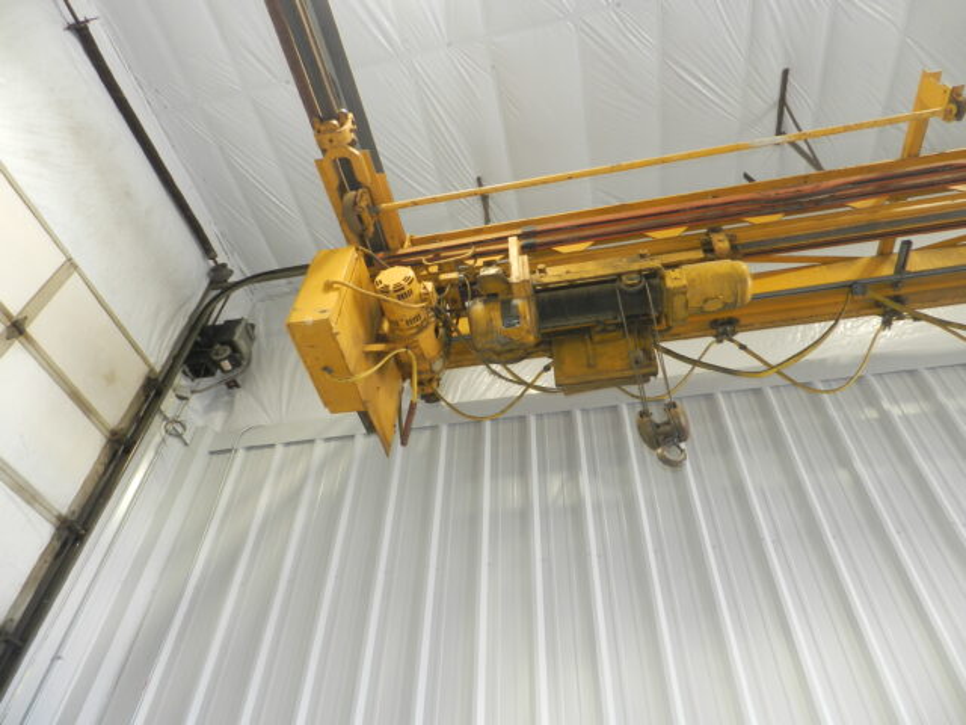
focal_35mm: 23
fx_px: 642
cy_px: 362
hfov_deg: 73.9
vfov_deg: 58.9
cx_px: 483
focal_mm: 4
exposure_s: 1/50
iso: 160
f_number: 3.4
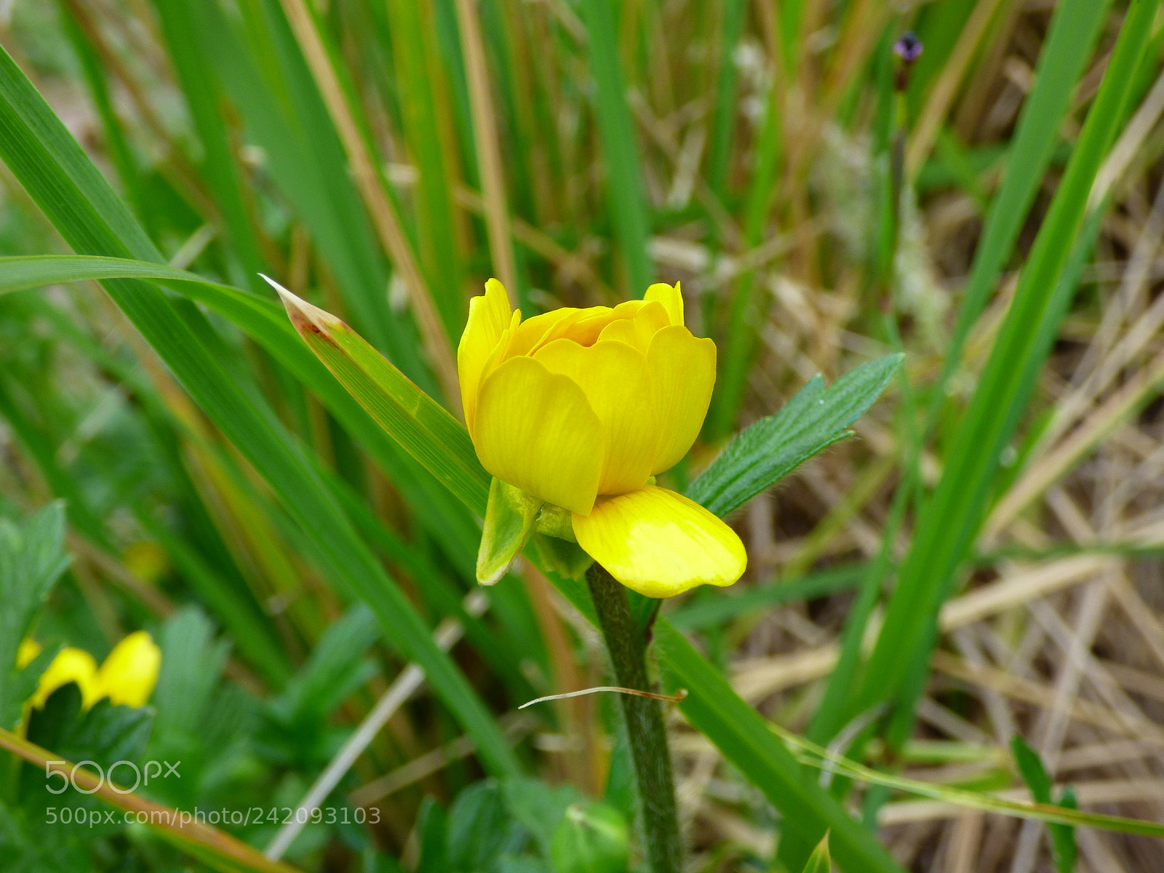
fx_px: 1547
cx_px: 582
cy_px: 436
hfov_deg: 41.2
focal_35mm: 46
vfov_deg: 31.5
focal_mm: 8.24
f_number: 3.8
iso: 100
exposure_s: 1/80
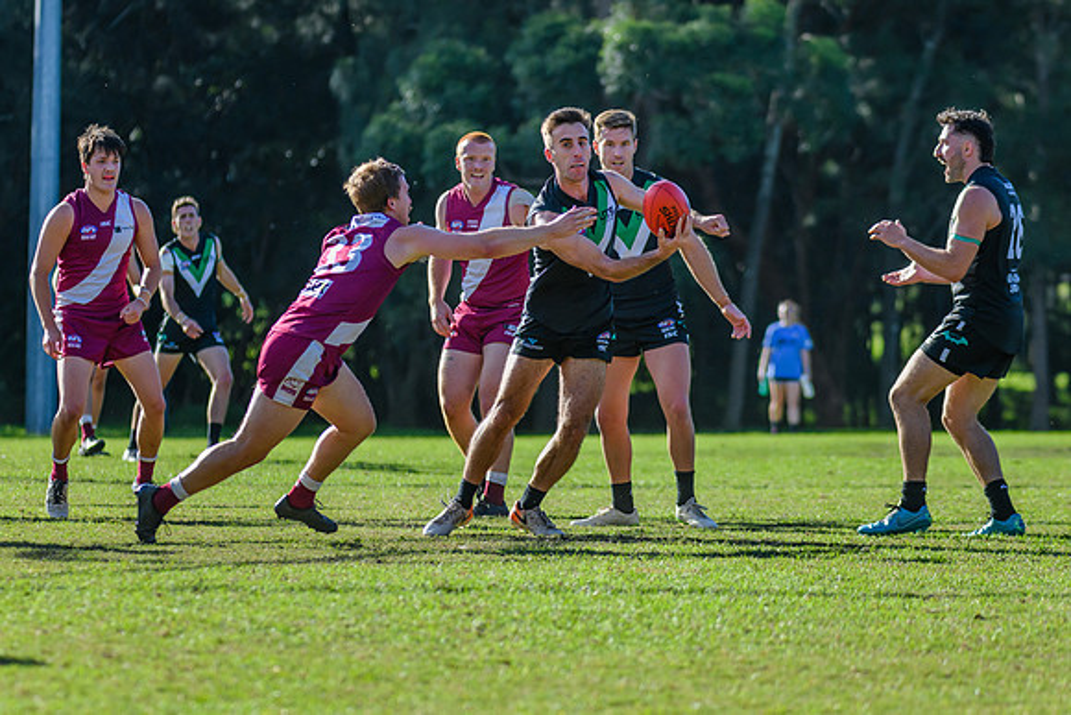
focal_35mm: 230
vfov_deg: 6.0
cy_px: 358
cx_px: 590
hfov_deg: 9.0
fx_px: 6841
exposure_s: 1/2500
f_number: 4.5
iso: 800
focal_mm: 170
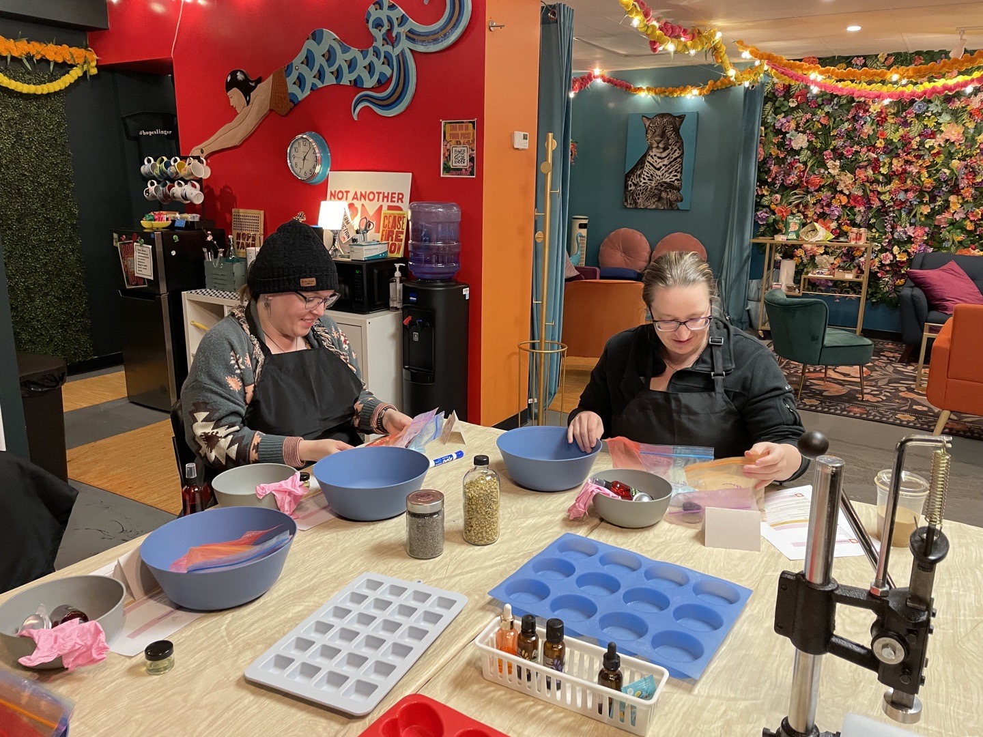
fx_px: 738
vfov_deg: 53.1
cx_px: 492
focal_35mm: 26
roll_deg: -0.7
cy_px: 368
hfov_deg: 67.3
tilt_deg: -12.4
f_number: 1.6
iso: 200
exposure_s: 1/60
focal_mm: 4.2
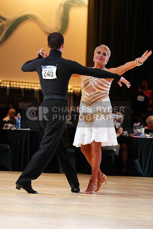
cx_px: 76
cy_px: 114
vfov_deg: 11.0
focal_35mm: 187
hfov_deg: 7.3
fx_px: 1191
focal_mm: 187
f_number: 4
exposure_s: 1/250
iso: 2500
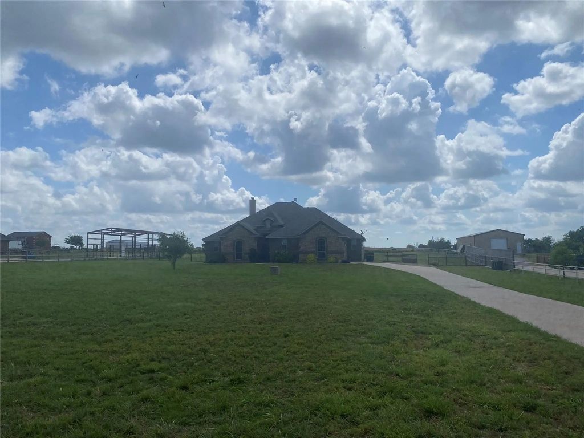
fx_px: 439
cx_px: 292
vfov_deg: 53.1
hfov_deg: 67.3
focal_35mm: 26
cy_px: 219
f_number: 1.8
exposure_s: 1/7692
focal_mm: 4.25
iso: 32
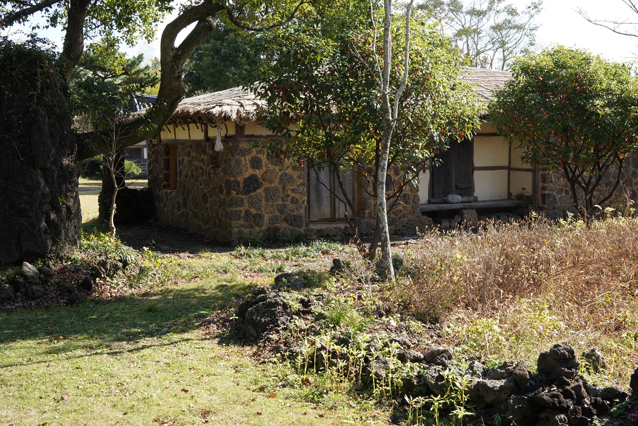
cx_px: 384
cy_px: 188
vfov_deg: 28.1
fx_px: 851
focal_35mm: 48
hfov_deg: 40.9
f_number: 13
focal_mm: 35
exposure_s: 1/100
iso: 400
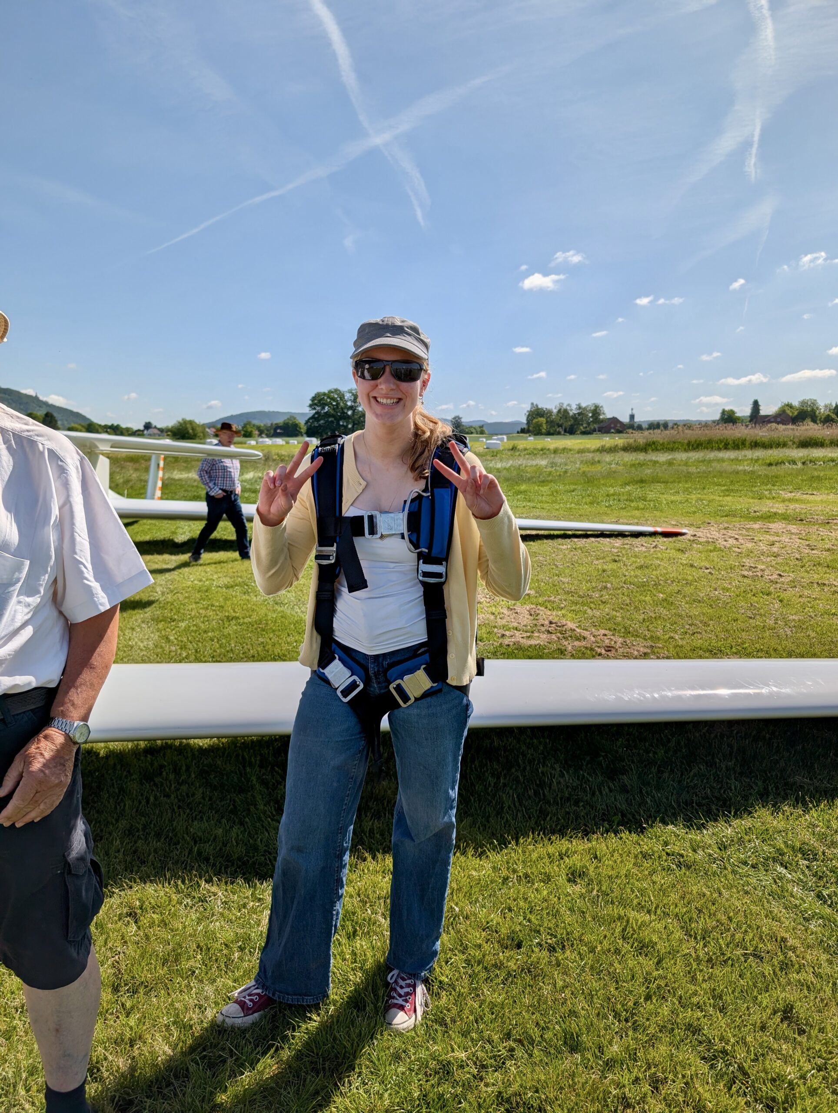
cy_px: 556
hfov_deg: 56.9
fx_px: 773
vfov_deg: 71.5
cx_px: 419
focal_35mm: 24
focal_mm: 6.9
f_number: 1.68
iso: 20
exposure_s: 1/14493
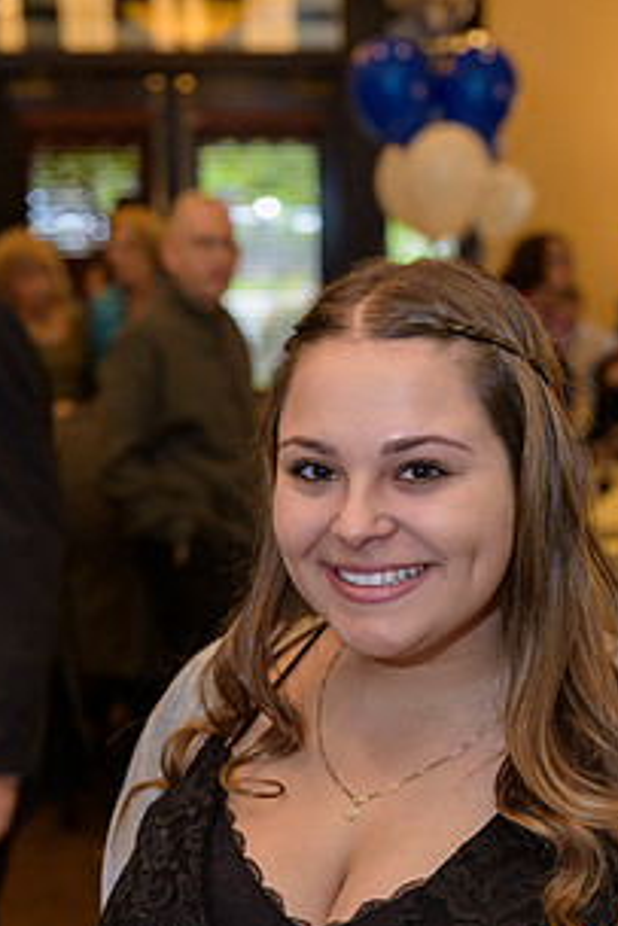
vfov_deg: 27.1
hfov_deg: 18.4
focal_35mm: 74
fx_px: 1903
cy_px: 658
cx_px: 417
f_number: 3.2
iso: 1600
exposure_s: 1/125
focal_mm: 50
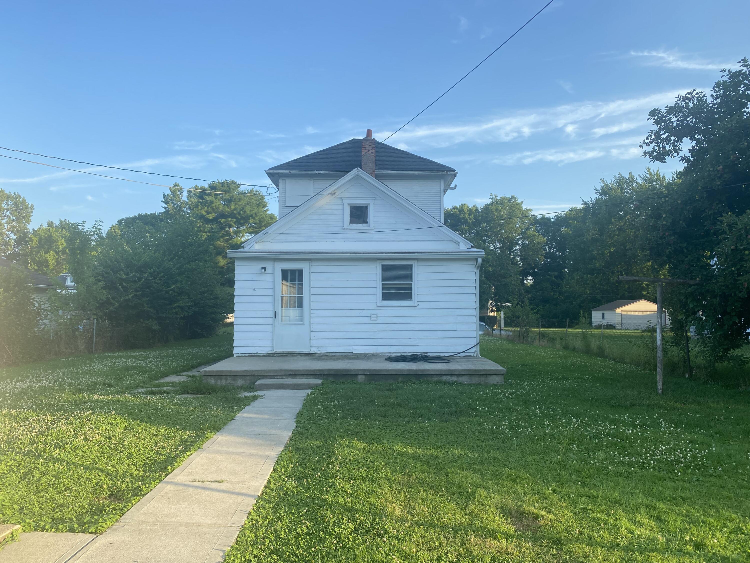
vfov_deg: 53.1
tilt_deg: +2.1
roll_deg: -0.4
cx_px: 375
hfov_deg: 67.3
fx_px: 563
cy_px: 282
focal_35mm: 26
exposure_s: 1/799
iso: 32
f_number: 1.8
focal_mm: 4.25
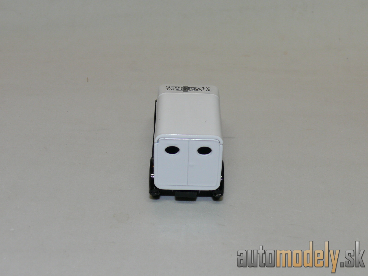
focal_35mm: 61
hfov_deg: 31.7
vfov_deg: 24.0
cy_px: 138
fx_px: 648
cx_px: 184
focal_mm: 10.2
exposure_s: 1/30
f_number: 4
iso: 100
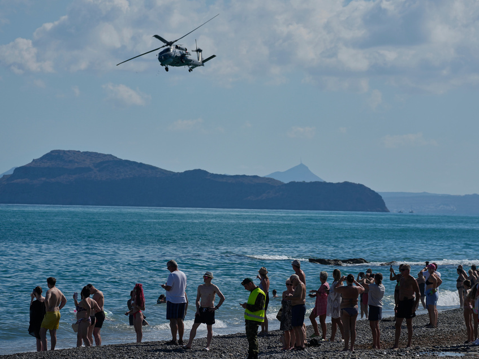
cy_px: 179
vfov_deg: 7.1
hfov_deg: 9.5
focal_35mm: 208
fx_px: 2878
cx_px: 257
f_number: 7.1
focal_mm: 179
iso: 100
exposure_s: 1/1000
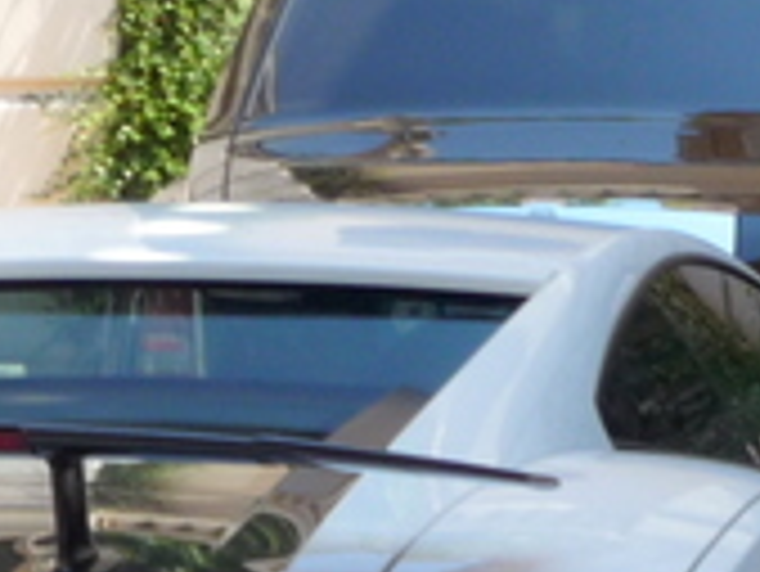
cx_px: 108
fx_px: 5712
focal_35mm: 260
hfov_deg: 7.6
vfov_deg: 5.7
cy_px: 622
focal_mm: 9.3
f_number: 4.3
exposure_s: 1/250
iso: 100
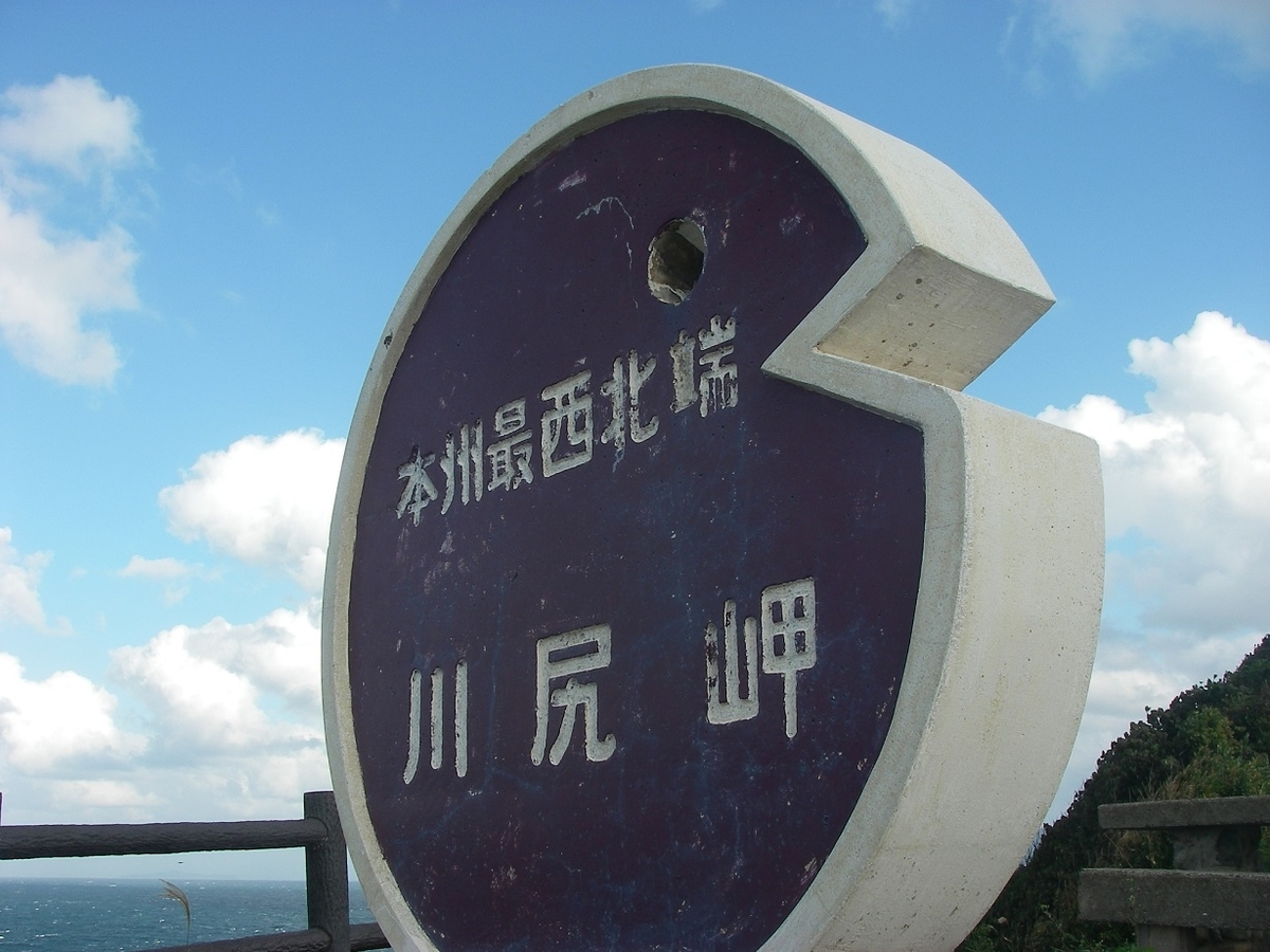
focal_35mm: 38
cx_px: 635
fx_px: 1394
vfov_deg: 37.7
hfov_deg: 49.0
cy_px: 476
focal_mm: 6.3
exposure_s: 1/160
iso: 64
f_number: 6.6
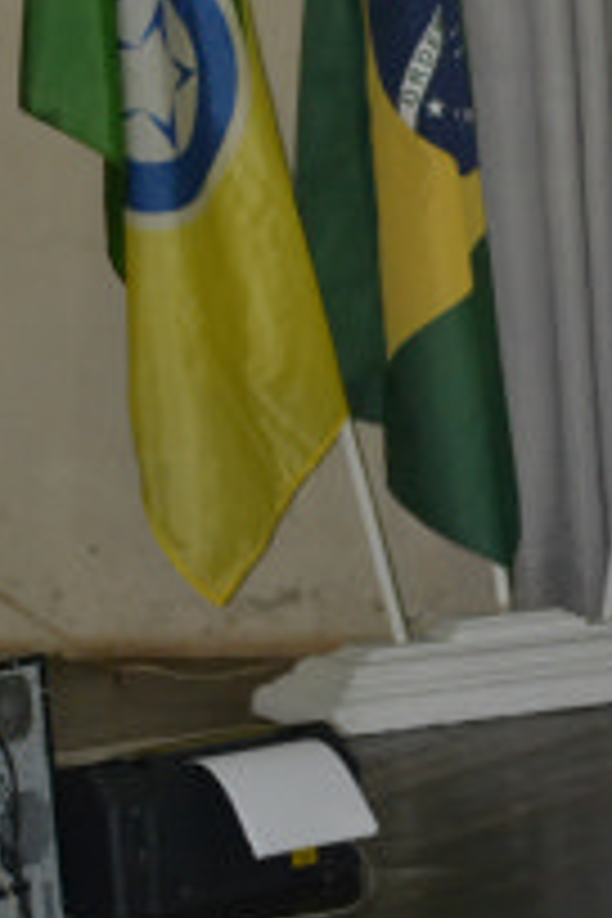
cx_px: 745
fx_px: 6553
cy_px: 9
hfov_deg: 5.3
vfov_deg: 8.0
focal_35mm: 257
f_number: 5.3
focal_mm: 70
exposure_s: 1/60
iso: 3200
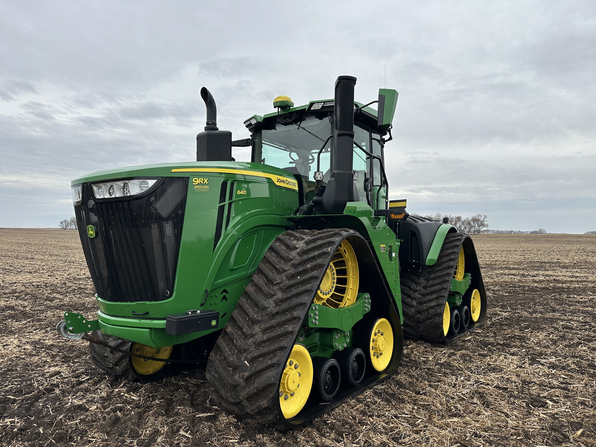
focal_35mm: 25
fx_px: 430
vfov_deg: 54.9
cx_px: 297
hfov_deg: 69.4
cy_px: 232
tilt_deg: +0.0
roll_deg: -0.9
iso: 80
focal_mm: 6.86
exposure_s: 1/1304
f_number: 1.78
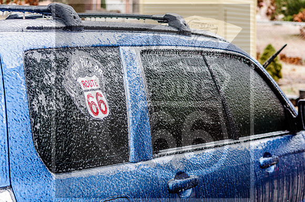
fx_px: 698
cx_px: 152
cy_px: 101
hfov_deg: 24.6
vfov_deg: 16.5
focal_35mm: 82
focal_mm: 55
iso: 200
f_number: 4.5
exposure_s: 1/40
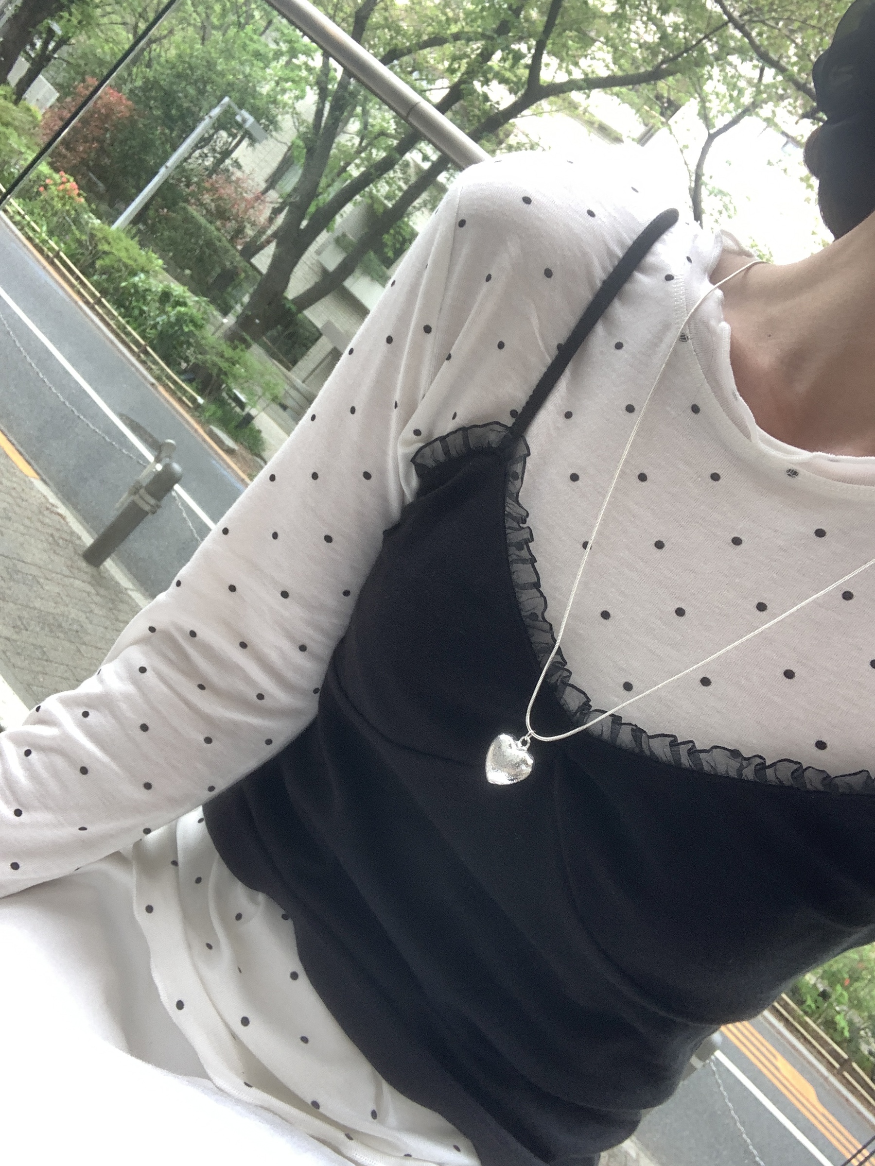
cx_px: 438
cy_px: 583
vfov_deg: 56.8
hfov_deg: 44.2
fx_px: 1078
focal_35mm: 32
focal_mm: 2.87
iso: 64
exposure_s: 1/121
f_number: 2.2
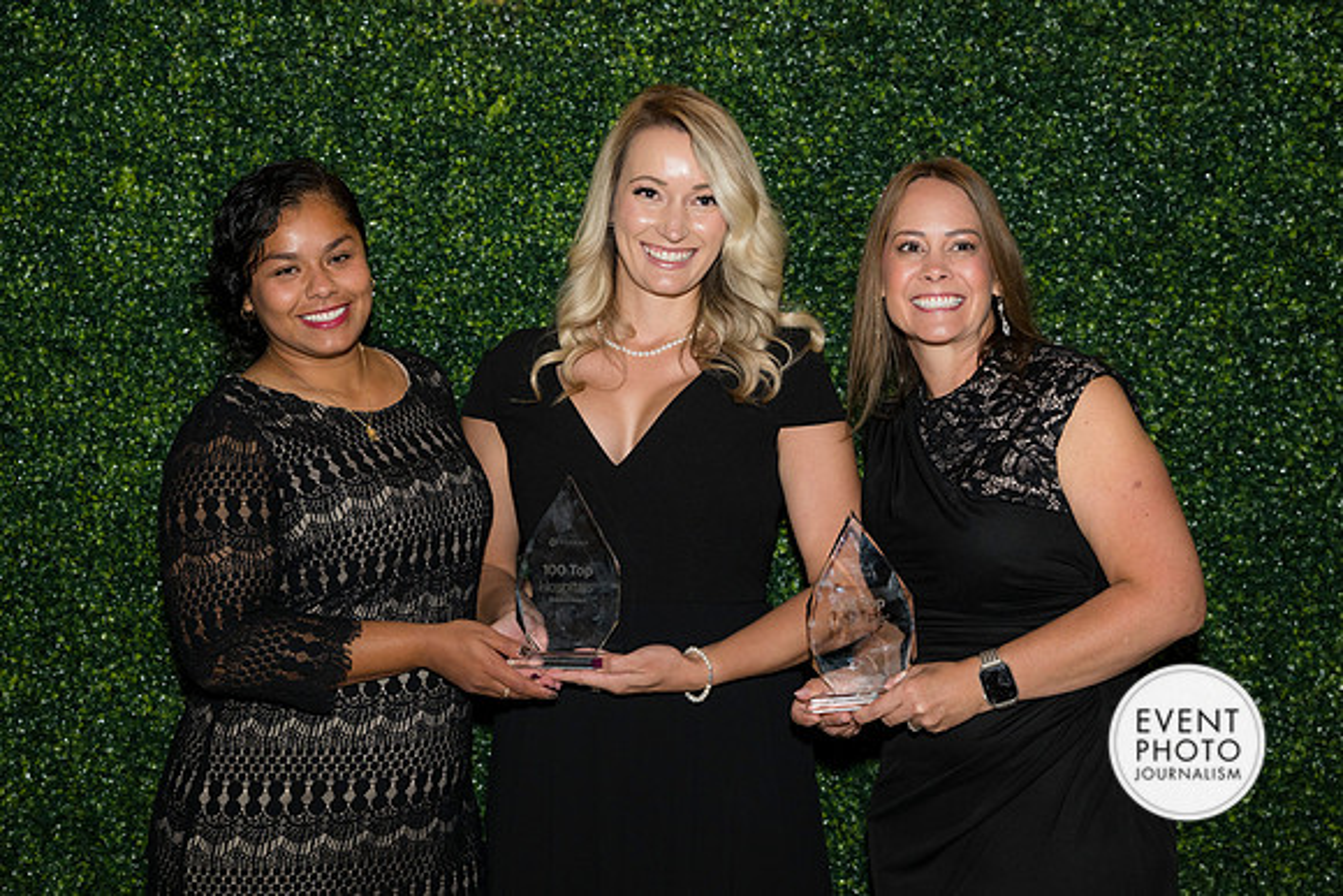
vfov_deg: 20.9
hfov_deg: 31.0
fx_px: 2425
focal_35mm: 65
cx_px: 672
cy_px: 448
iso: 640
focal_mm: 65
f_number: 5
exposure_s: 1/160
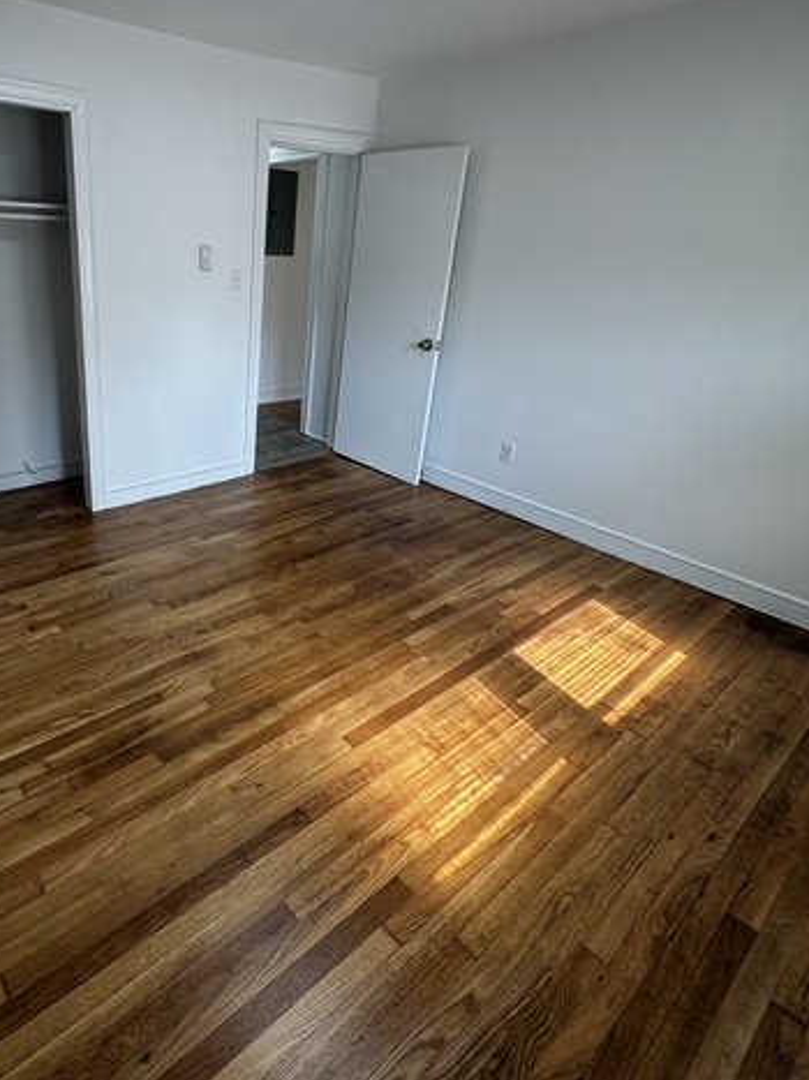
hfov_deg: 63.6
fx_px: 624
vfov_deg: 81.3
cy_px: 464
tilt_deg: -19.1
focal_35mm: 20
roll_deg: -2.6
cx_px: 245
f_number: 2.2
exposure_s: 1/99
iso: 64
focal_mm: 2.22
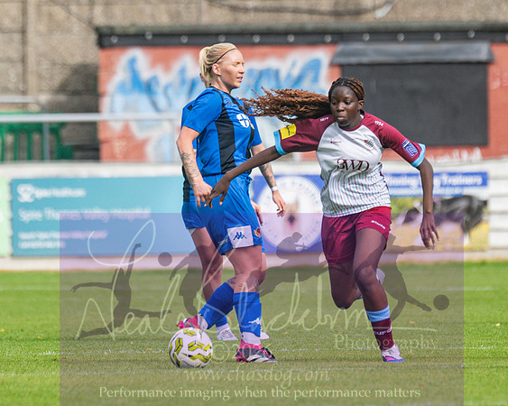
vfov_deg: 1.7
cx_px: 171
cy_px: 165
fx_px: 13472
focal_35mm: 896
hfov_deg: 2.2
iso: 140
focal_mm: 300
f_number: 4
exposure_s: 1/1000
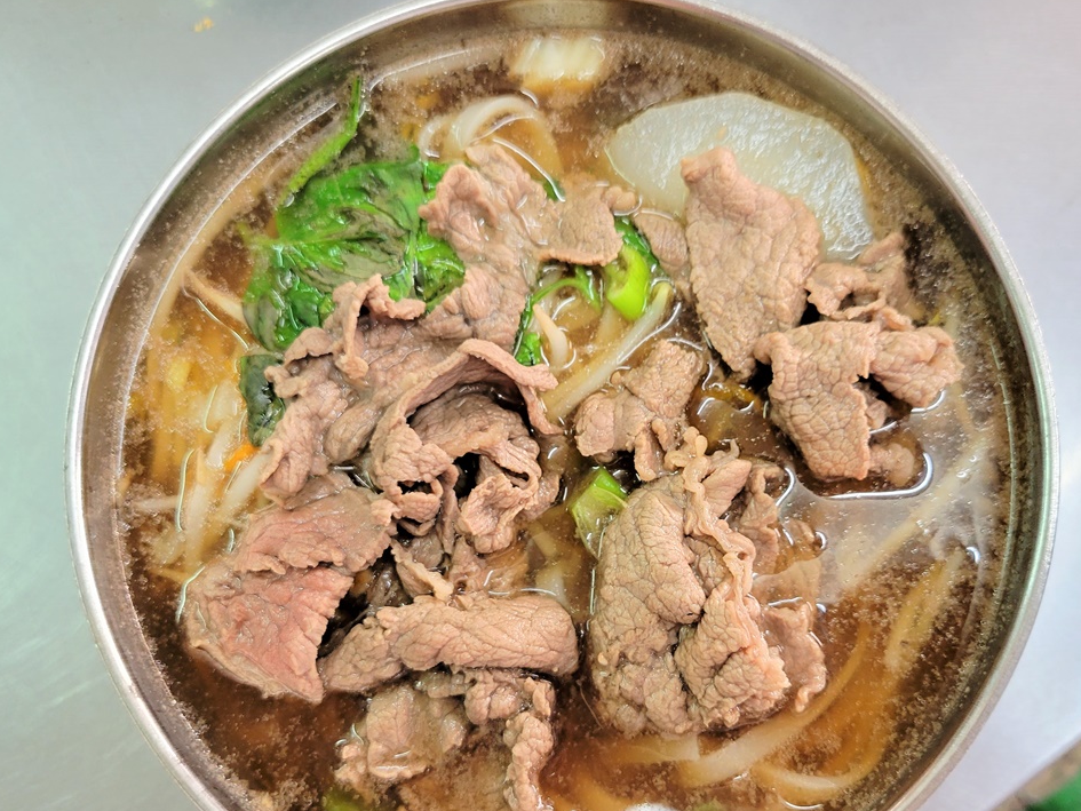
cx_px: 607
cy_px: 480
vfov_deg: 42.8
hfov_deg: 55.2
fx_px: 1031
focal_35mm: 33
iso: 160
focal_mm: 5.4
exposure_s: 1/60
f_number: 1.8
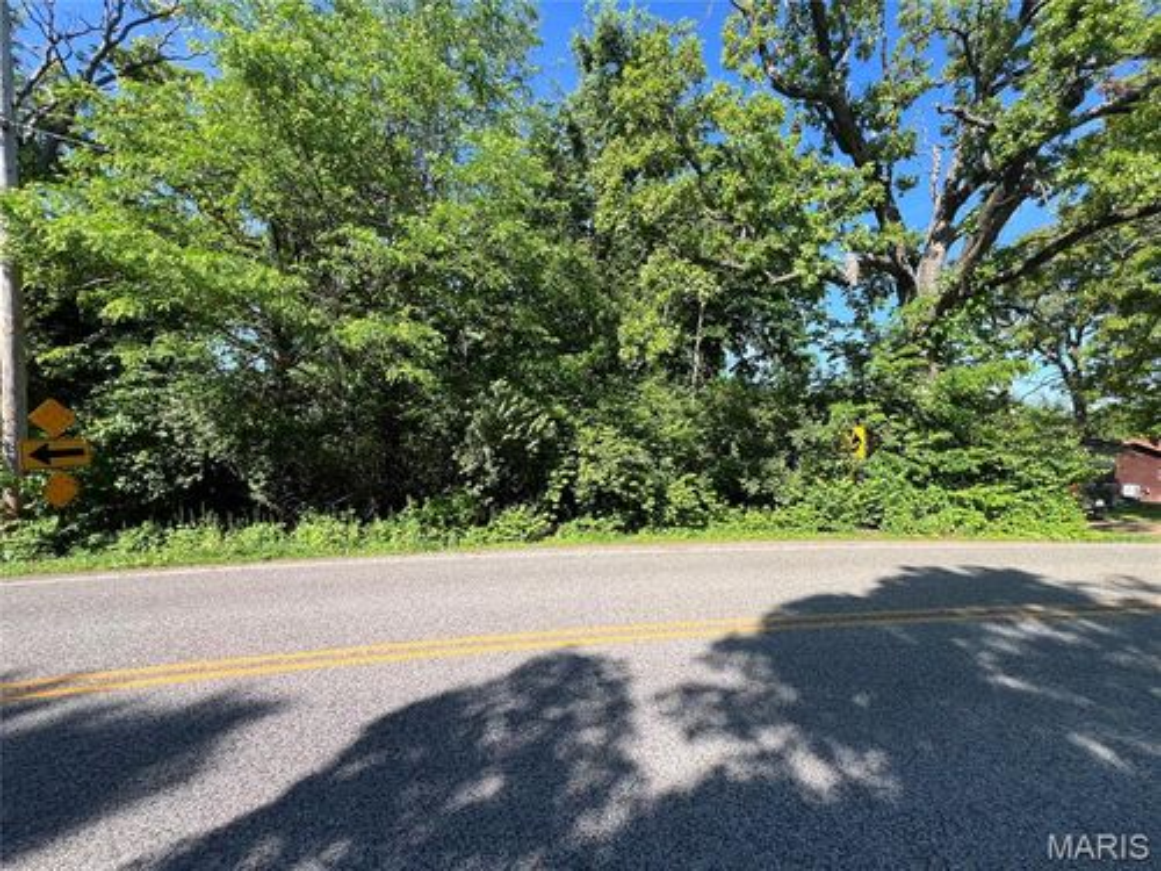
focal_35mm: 13
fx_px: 436
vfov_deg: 89.9
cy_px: 436
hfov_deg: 106.2
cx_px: 580
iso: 32
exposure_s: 1/657
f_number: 1.8
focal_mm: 1.57
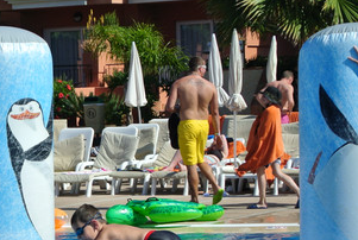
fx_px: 1714
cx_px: 11
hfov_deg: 11.8
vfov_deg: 8.0
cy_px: 248
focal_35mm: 172
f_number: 5.6
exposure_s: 1/800
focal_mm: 30
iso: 100
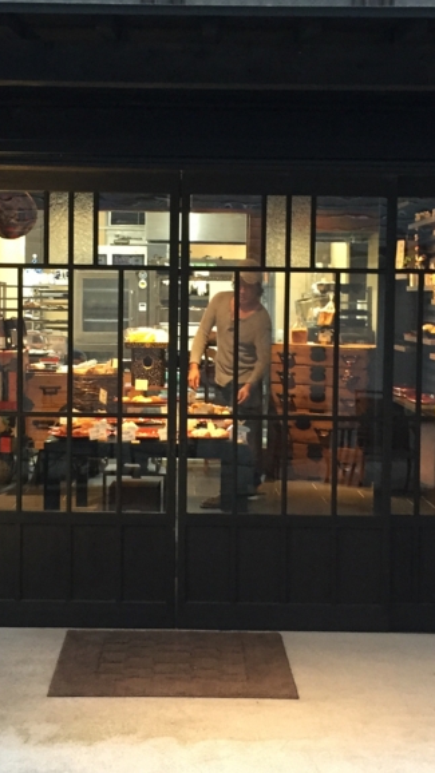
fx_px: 1149
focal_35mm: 56
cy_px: 358
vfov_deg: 37.2
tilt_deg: -2.5
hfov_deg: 21.4
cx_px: 178
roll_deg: -0.9
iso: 160
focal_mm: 4.15
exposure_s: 1/30
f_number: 2.2
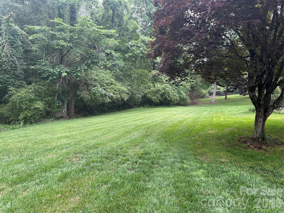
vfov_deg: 56.8
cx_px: 142
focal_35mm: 24
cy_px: 106
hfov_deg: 71.6
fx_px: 197
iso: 64
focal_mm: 6.86
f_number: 1.78
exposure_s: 1/121
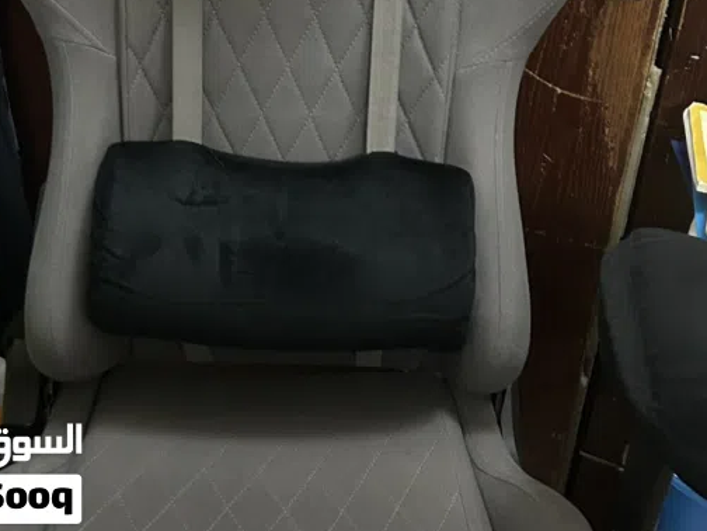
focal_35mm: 33
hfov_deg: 55.1
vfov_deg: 42.8
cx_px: 293
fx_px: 674
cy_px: 221
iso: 500
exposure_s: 1/25
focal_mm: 5.7
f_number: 1.5
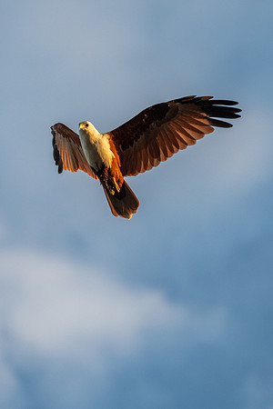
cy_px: 187
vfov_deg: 4.1
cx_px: 49
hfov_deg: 2.8
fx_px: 5669
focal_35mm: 498
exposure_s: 1/1600
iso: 800
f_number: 5.6
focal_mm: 280
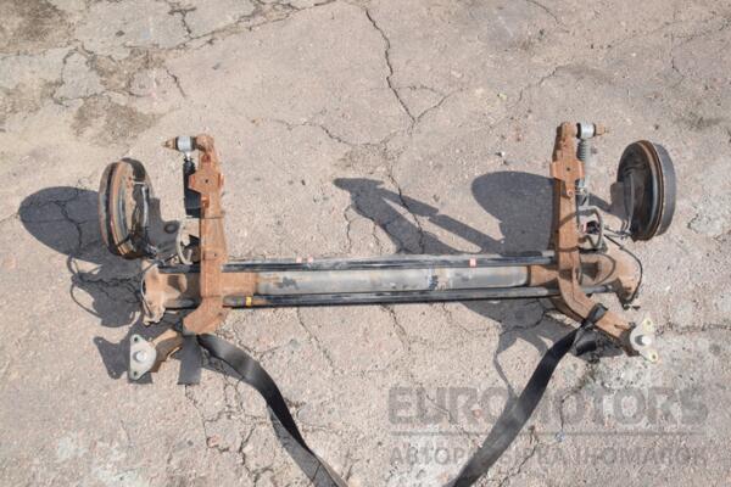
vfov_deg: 40.0
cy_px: 244
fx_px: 670
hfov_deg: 57.2
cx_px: 366
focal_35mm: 33
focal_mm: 22
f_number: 20
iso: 800
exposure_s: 1/200
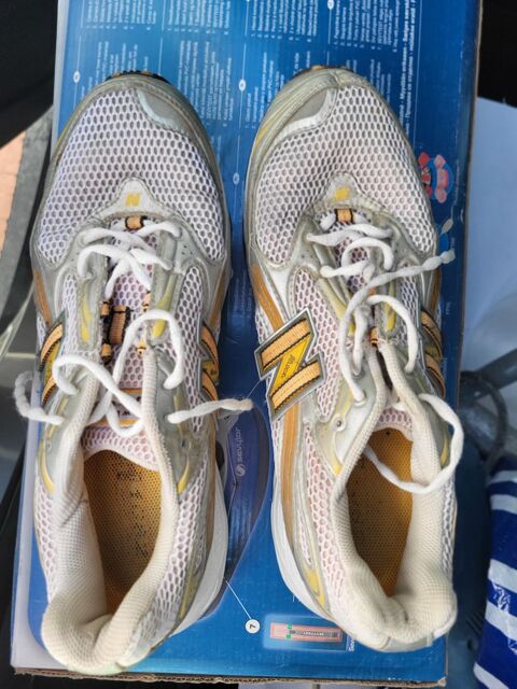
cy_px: 344
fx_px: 518
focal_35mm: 26
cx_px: 258
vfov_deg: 67.3
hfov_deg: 53.1
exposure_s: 1/165
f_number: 1.8
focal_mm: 5.4
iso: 40
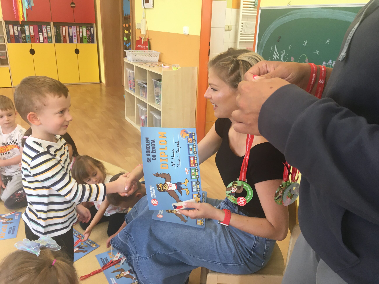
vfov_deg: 48.2
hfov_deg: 61.7
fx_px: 318
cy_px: 142
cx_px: 190
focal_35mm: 29
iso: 32
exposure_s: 1/33
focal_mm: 4.15
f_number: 2.2
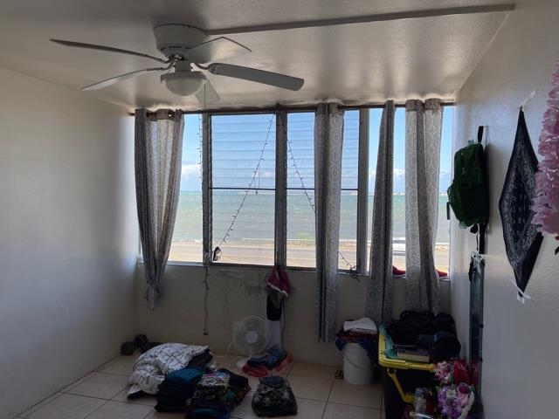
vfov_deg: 53.1
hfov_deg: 67.3
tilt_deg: -3.4
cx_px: 280
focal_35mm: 26
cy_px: 210
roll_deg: -0.9
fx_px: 420
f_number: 1.6
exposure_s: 1/443
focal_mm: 5.1
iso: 32
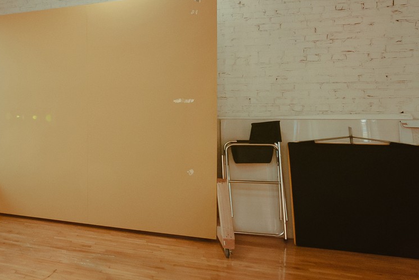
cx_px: -49
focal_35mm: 33
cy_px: 114
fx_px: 384
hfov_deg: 43.3
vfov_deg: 39.8
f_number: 5.6
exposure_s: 1/125
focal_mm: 12
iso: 1600
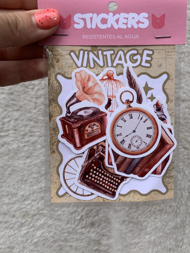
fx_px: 256
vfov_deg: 52.2
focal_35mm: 35
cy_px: 99
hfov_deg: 40.5
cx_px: 116
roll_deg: -2.2
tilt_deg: -14.2
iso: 25
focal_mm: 4.25
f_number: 1.8
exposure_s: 1/711
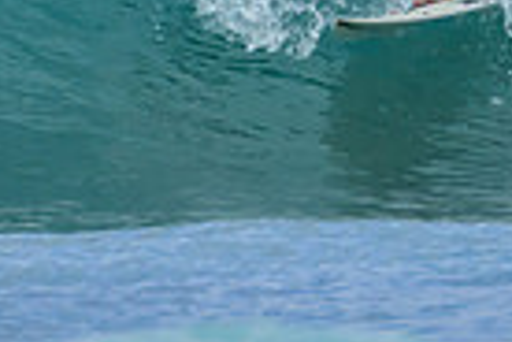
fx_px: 59885
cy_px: -184
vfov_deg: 0.3
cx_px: 297
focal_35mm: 4211
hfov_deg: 0.5
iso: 1400
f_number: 11
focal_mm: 1000
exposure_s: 1/2000
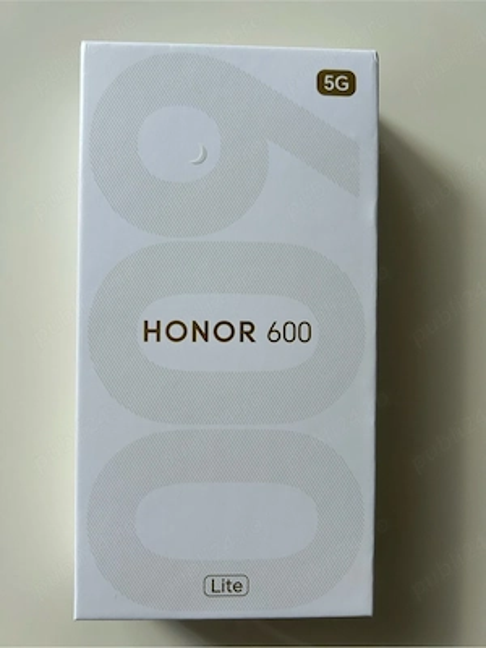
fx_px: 487
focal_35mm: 26
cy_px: 324
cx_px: 243
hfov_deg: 53.1
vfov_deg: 67.3
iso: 125
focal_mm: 5.7
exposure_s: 1/79
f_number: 1.5
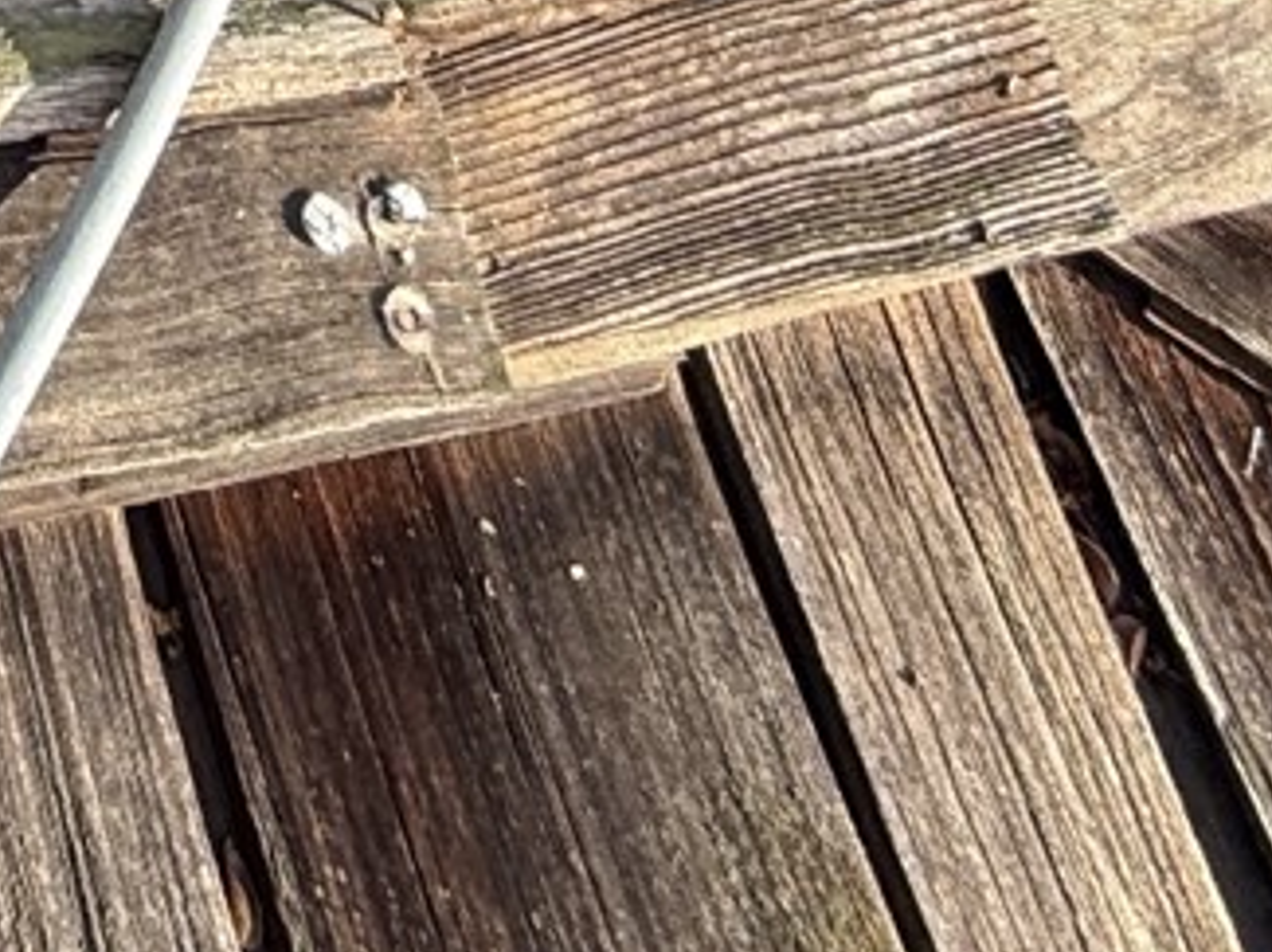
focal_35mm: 69
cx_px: -783
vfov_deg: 14.9
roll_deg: -4.5
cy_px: -1218
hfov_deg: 21.9
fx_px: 2533
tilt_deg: -43.4
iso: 50
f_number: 2.2
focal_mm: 2.22
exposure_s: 1/393
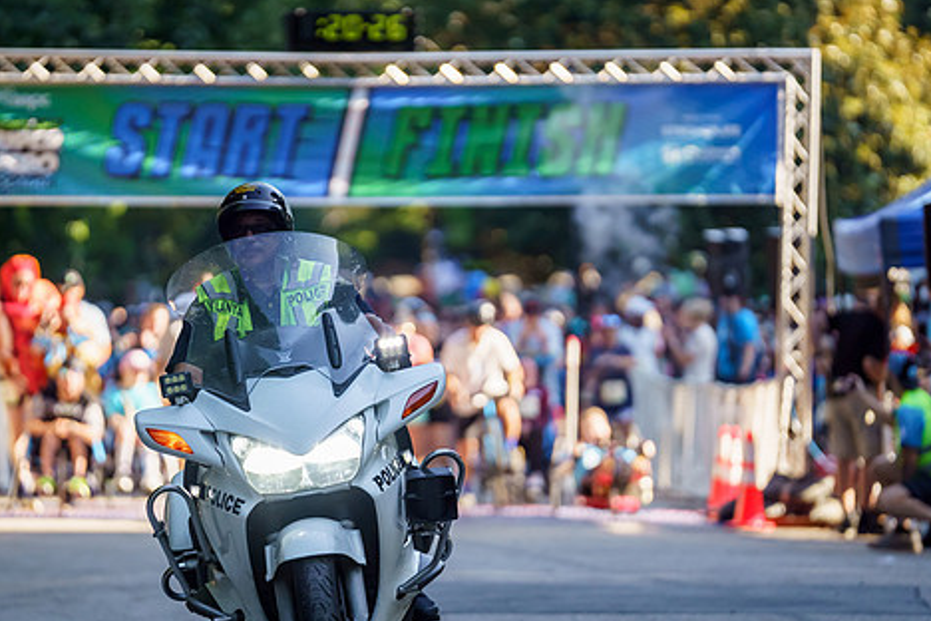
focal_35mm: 258
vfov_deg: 5.3
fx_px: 6672
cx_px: 375
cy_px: 356
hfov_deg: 8.0
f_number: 2.8
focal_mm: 200
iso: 1000
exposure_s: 1/3200
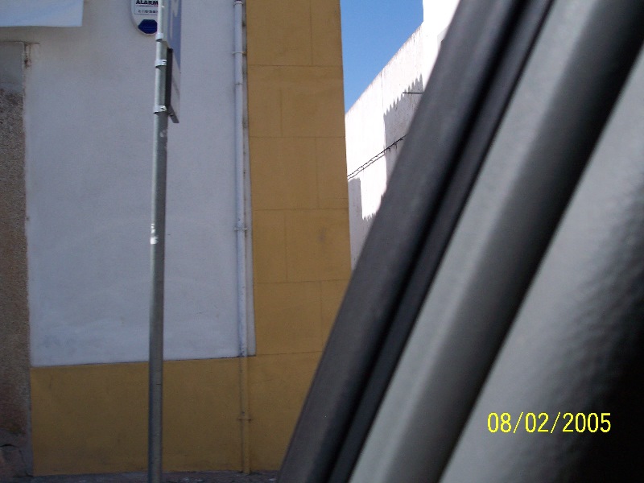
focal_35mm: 38
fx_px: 707
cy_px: 242
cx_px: 322
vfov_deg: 37.7
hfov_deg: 49.0
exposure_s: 1/700
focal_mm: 8
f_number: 4.8
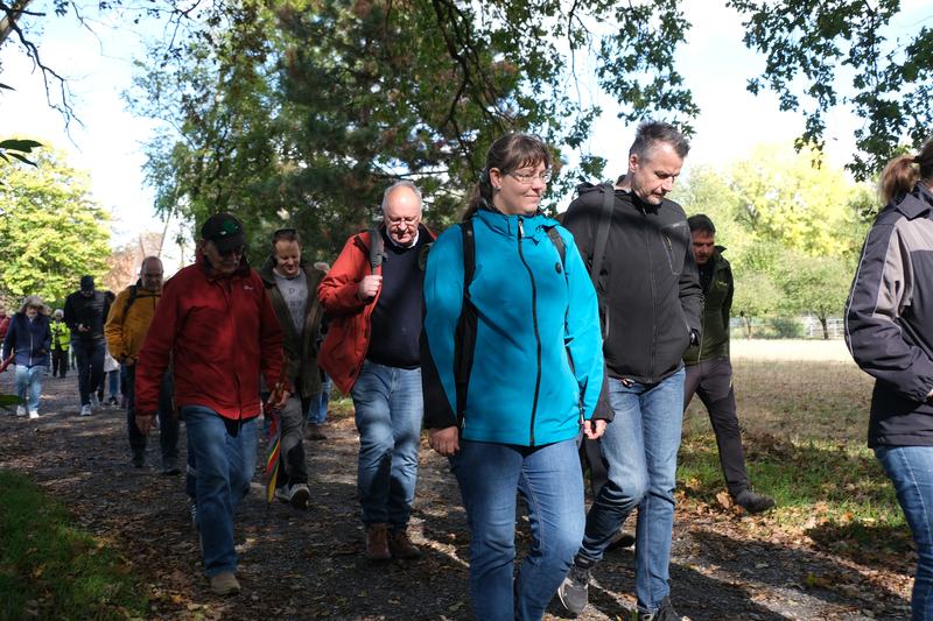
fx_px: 1140
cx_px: 466
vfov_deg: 30.5
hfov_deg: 44.5
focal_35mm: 44
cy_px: 310
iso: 250
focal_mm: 29.3
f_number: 5
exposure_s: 1/200
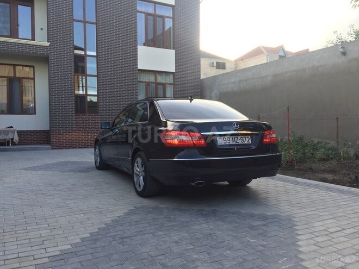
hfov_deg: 61.7
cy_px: 134
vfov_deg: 48.2
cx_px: 180
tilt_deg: -1.0
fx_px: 301
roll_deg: -0.6
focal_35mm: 29
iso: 32
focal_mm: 4.15
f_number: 2.2
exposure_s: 1/103
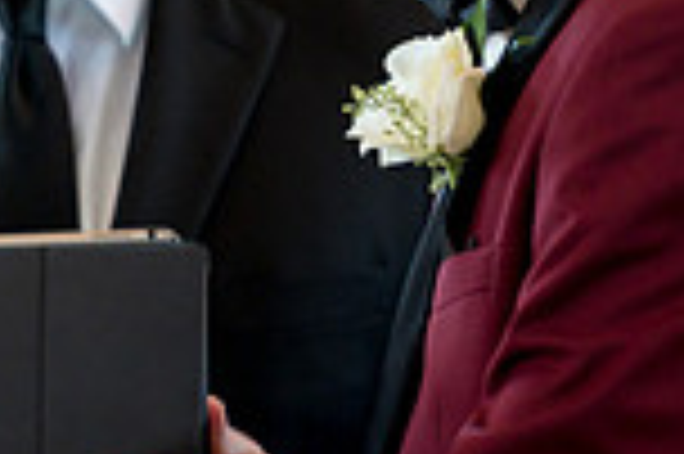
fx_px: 16208
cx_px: 25
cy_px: 4
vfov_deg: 1.6
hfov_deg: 2.4
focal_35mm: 854
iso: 1100
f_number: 2.8
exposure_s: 1/60
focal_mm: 200
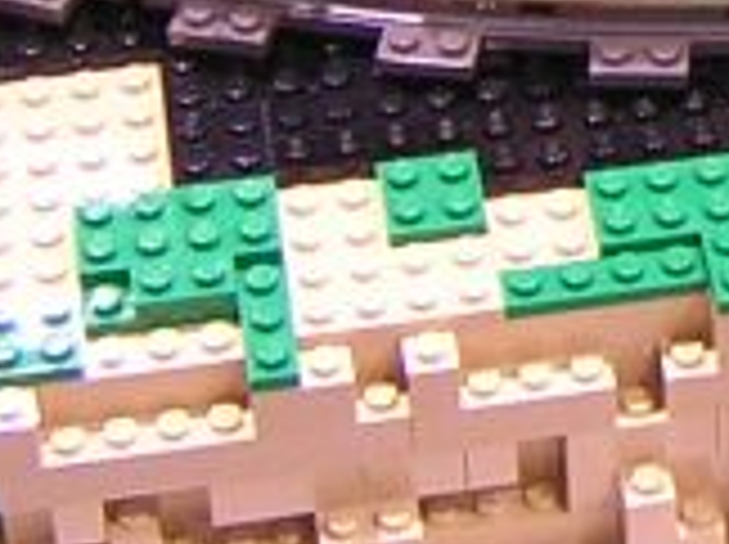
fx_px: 3743
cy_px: -477
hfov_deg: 10.8
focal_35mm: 178
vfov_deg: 8.0
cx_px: 1035
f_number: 2.6
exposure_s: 1/3.9
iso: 100
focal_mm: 4.7
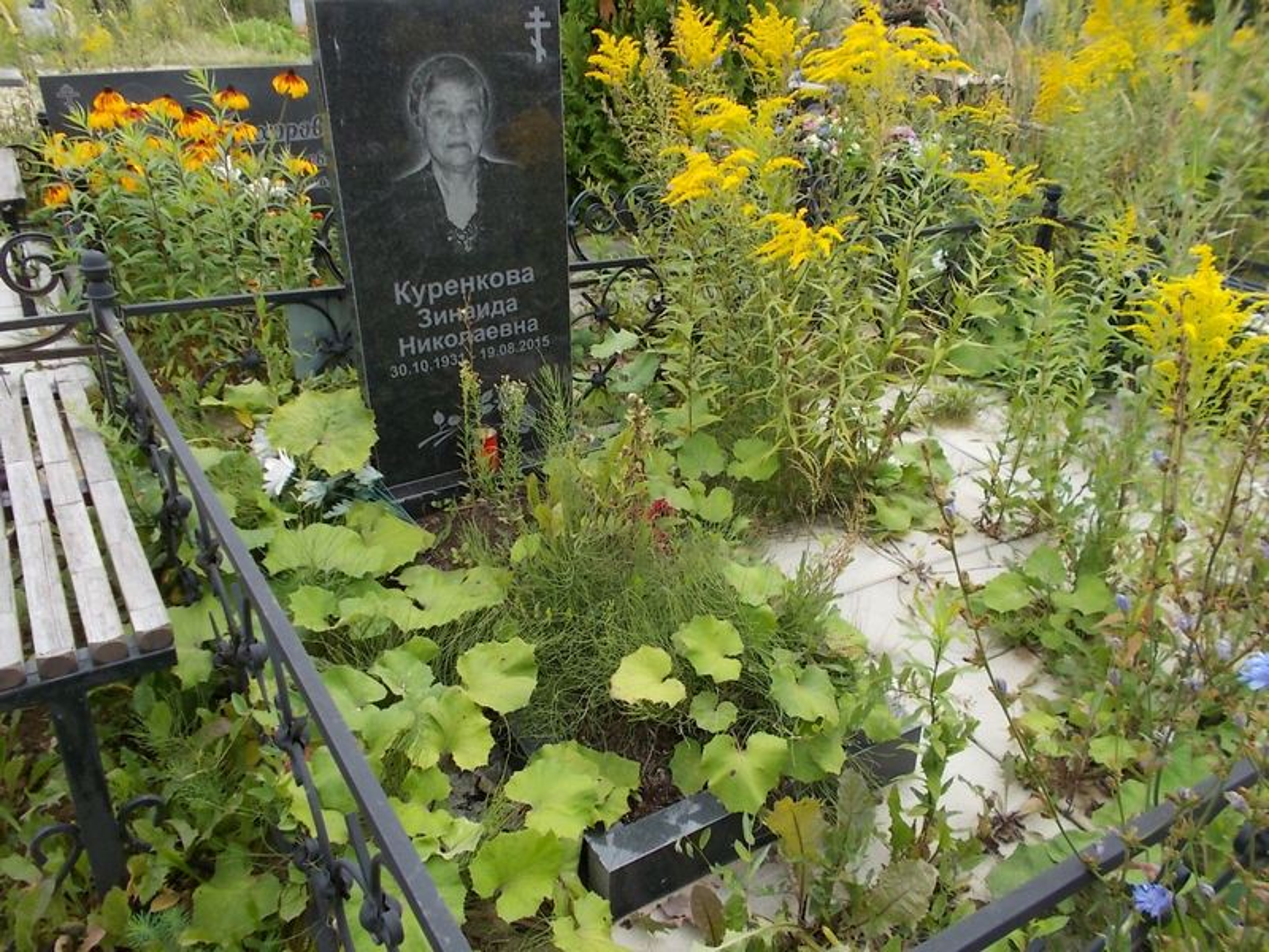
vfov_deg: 53.1
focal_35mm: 26
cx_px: 634
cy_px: 476
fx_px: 953
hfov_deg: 67.3
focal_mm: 4.6
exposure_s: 1/400
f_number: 3.2
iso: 80
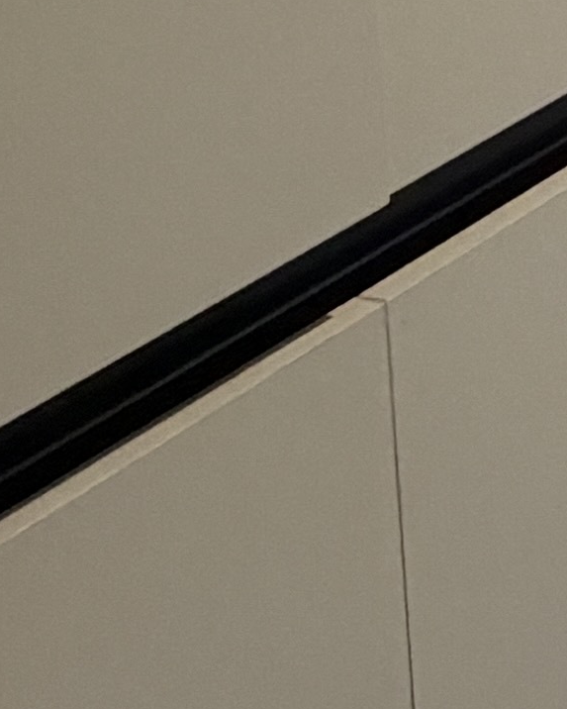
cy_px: -539
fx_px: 2286
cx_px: 1468
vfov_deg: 15.4
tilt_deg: -6.6
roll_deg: +0.7
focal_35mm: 109
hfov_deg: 11.2
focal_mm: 2.22
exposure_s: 1/100
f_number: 2.2
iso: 250
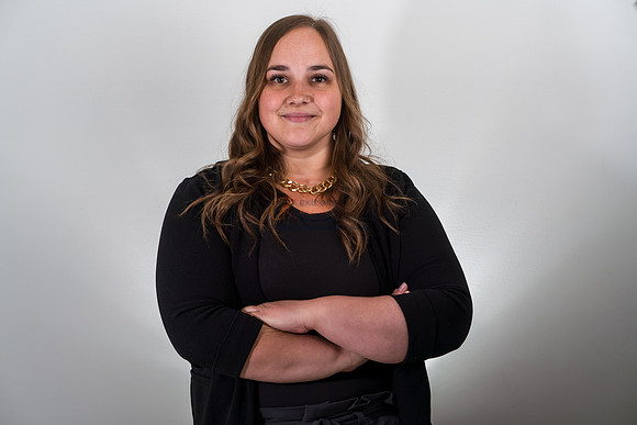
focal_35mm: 85
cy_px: 212
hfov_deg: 23.9
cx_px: 318
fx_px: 1504
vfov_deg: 16.1
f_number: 7.1
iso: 250
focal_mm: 85
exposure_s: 1/500
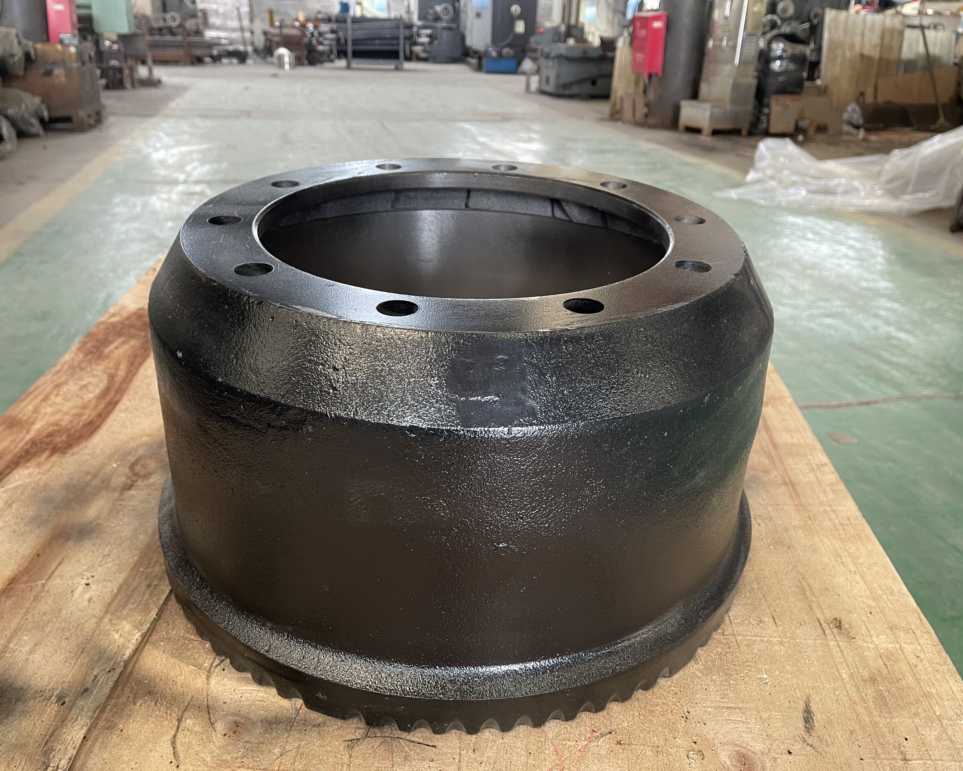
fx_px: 798
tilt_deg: -24.1
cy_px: 391
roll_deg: -0.9
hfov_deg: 62.2
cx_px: 473
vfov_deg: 51.5
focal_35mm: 28
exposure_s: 1/68
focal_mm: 5.1
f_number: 1.6
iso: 125
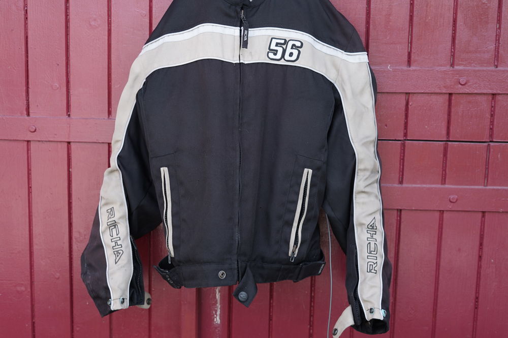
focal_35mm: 50
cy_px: 169
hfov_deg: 39.6
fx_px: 705
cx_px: 254
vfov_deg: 26.9
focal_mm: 50
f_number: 4
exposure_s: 1/60
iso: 100
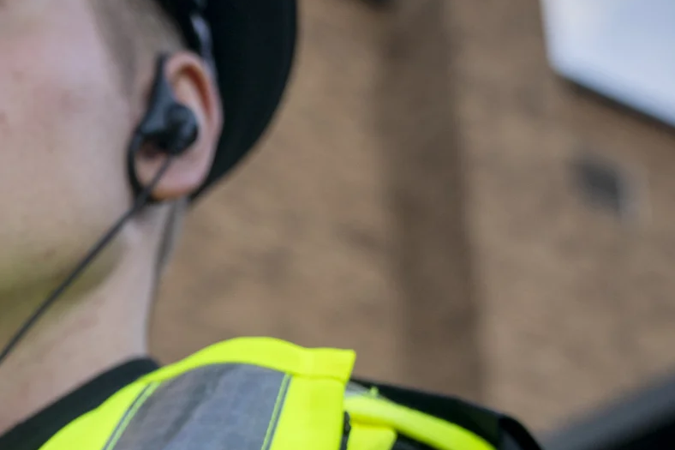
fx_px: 1949
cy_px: 480
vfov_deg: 12.9
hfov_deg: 18.9
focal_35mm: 104
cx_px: -69
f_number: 4
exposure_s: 1/1000
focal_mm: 32
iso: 800
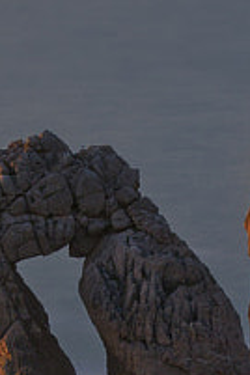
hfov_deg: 5.9
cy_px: 741
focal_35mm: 231
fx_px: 2406
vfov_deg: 8.5
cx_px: 382
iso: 100
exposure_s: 30
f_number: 8
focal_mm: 29
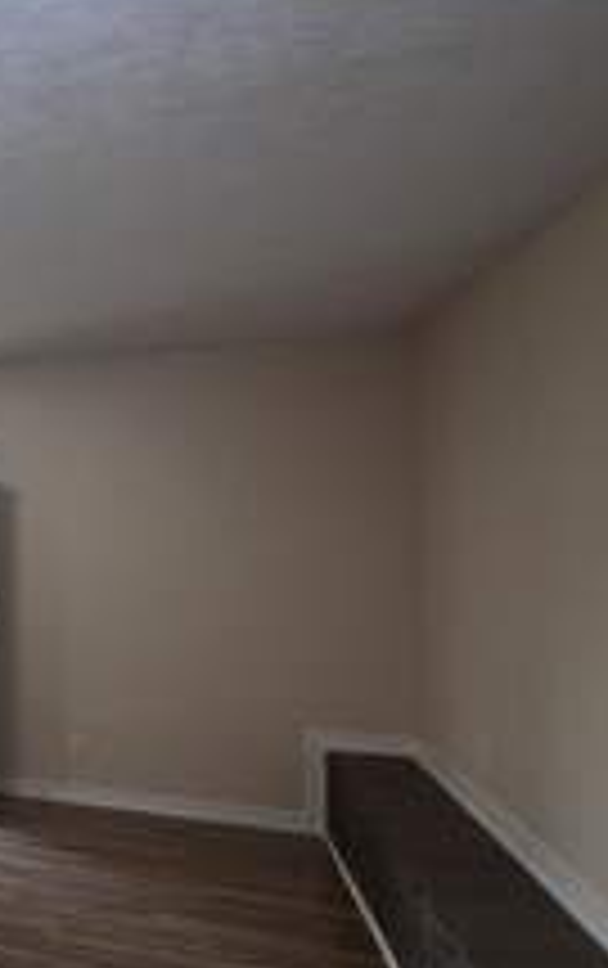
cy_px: 513
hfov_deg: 22.7
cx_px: -464
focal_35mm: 34
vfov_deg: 56.6
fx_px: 898
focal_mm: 10
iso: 400
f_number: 4.5
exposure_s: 1/100
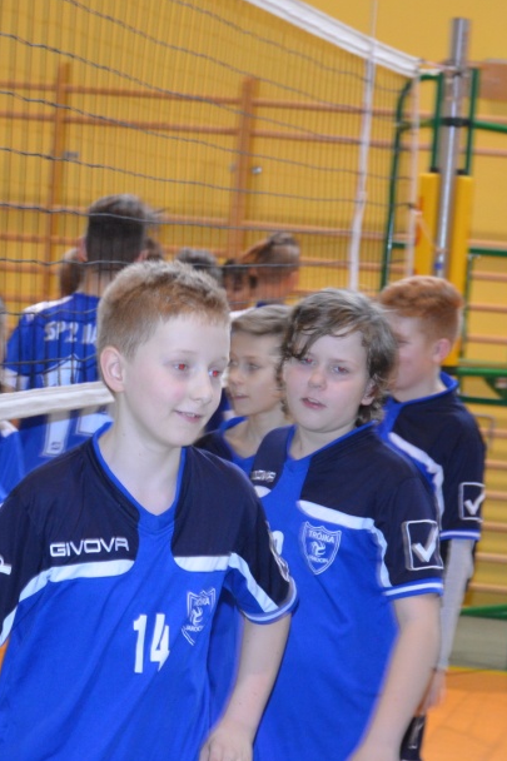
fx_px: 2663
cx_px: 339
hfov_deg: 10.9
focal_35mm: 126
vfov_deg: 16.3
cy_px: 360
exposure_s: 1/60
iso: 1600
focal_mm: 50
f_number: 5
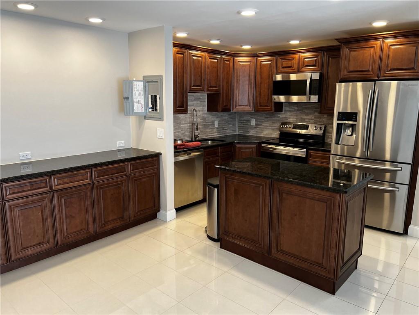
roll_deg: +0.3
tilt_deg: -9.1
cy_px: 158
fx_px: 315
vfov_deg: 53.1
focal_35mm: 26
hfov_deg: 67.3
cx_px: 210
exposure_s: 1/120
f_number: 1.5
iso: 125
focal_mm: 5.7
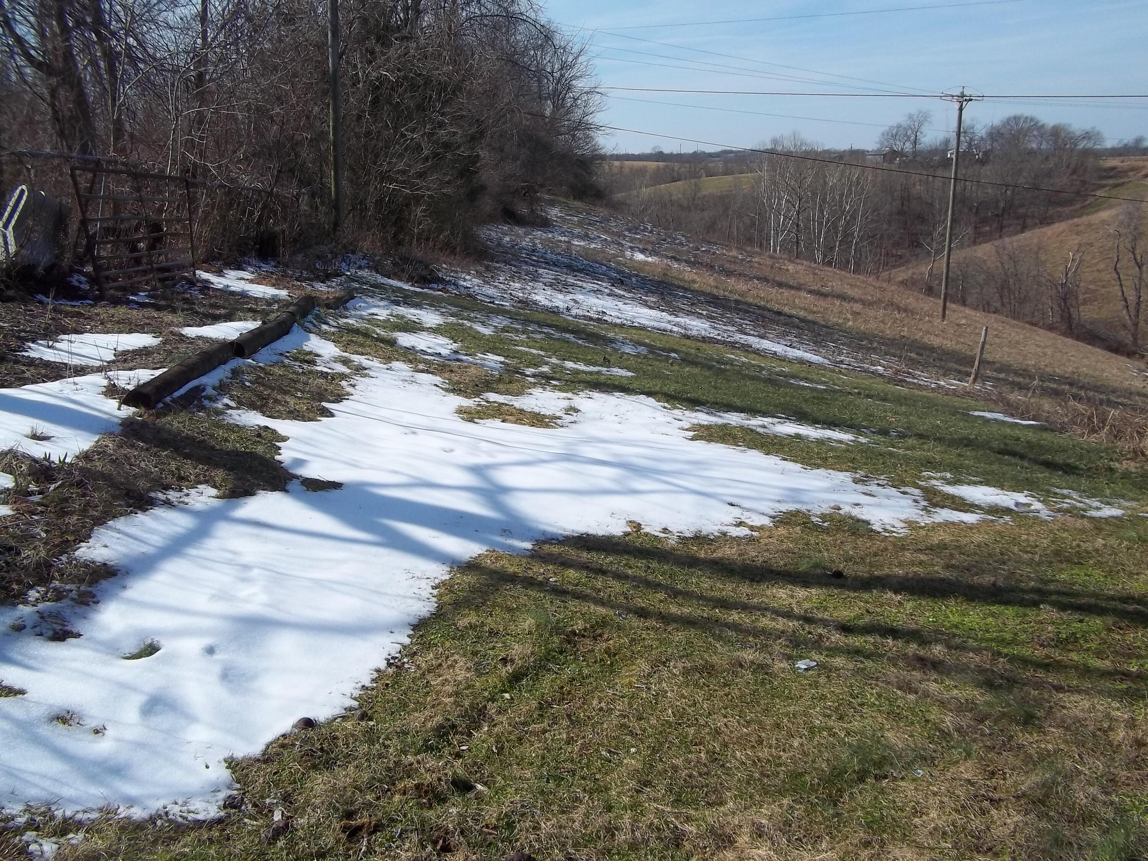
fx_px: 1061
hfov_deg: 56.8
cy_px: 430
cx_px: 574
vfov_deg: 44.2
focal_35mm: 32
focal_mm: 5.7
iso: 80
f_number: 5.5
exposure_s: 1/640
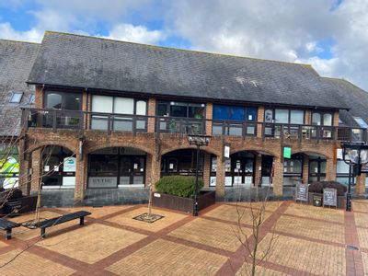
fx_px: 276
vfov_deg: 53.1
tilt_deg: -0.9
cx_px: 184
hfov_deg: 67.3
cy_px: 138
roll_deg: -2.7
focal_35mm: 26
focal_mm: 4.25
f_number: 1.8
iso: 32
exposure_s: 1/600
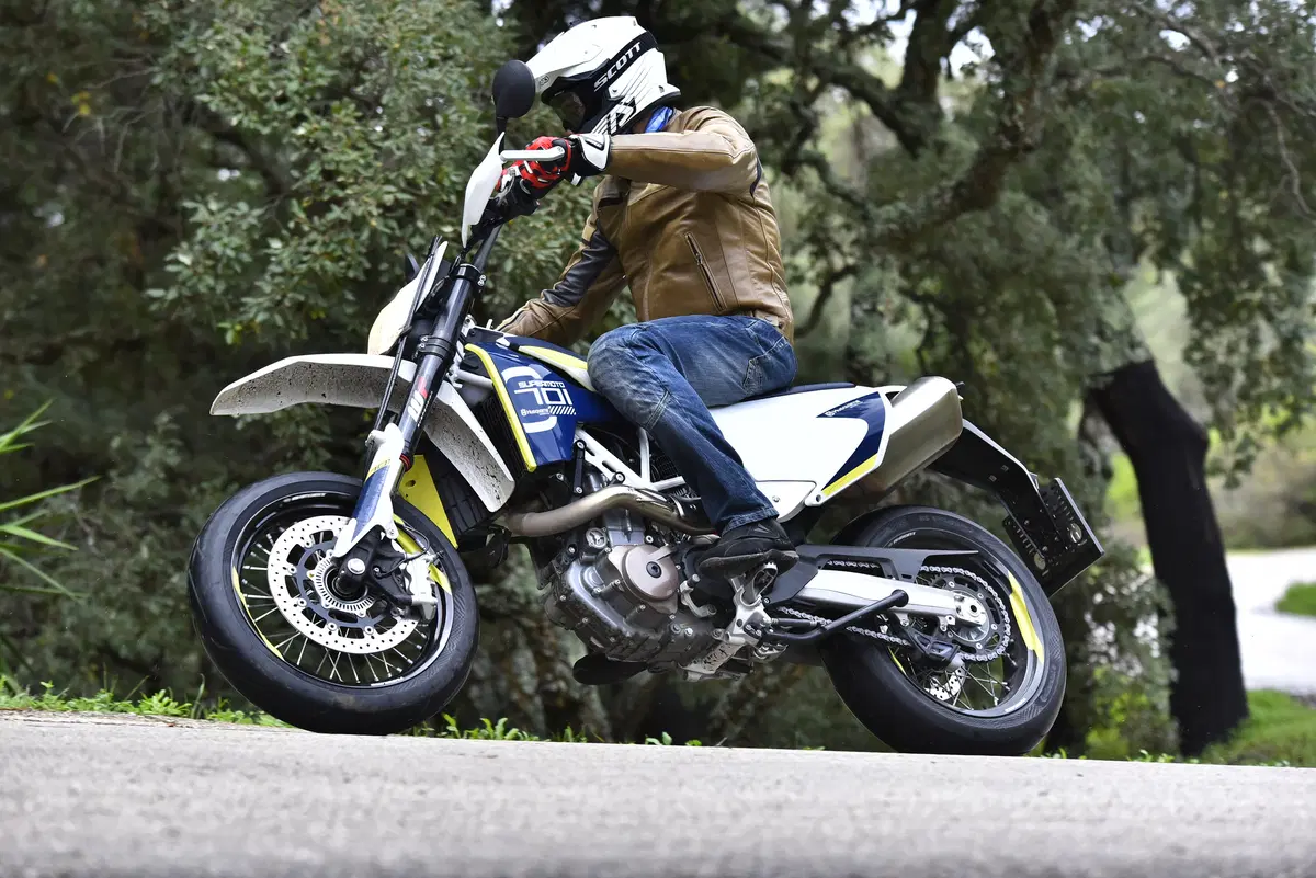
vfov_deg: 12.2
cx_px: 658
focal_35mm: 112
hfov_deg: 18.3
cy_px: 439
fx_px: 4095
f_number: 4.5
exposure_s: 1/1000
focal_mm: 112
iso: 800
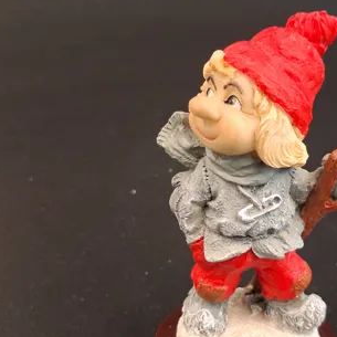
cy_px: 196
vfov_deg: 36.0
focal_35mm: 47
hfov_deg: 35.7
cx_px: 225
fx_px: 518
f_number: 1.8
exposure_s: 1/50
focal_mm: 4
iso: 500
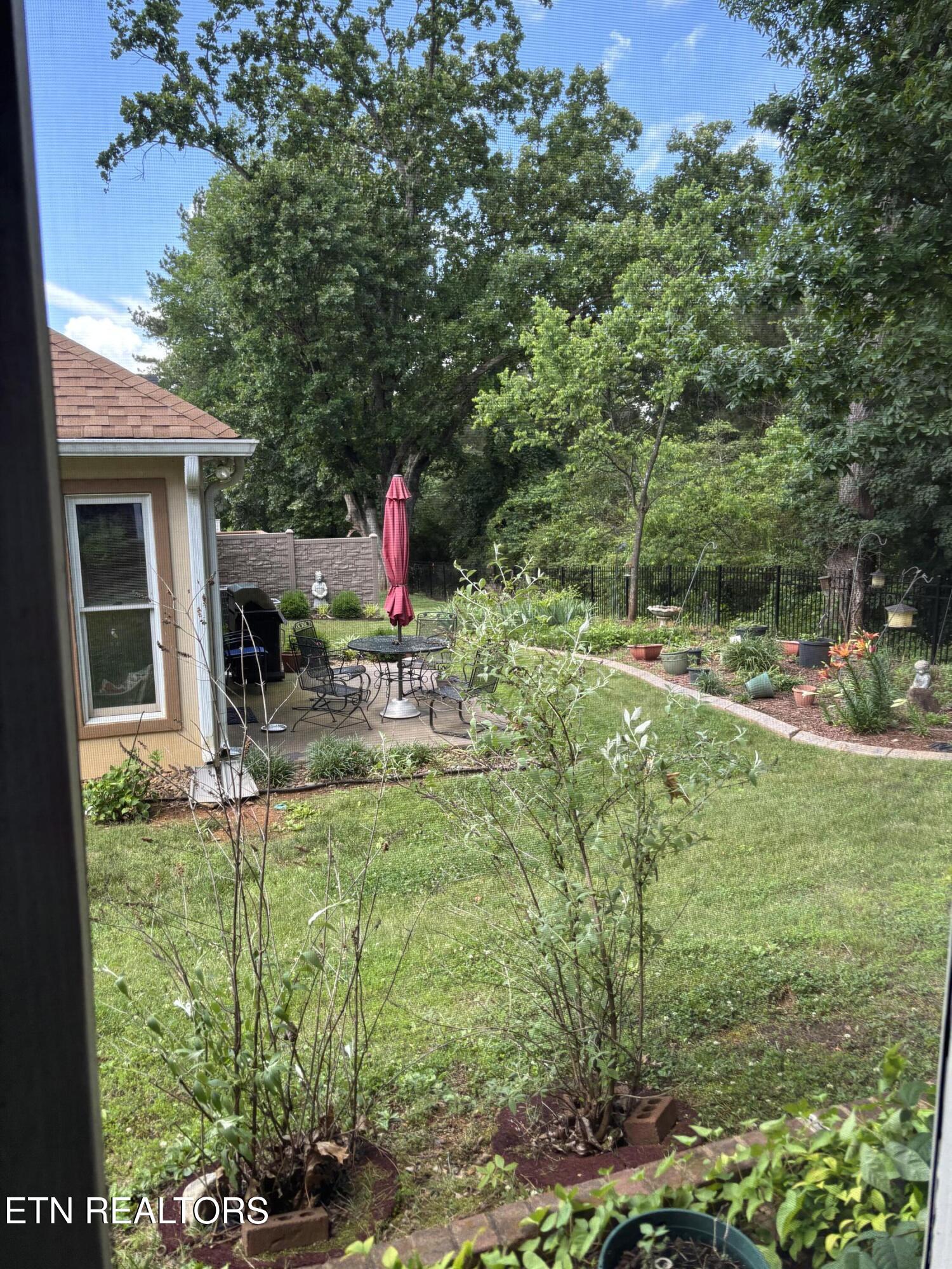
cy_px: 634
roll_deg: +1.7
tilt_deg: -9.5
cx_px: 476
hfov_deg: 53.1
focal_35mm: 26
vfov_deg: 67.3
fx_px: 953
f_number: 1.6
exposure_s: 1/166
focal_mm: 5.96
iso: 50
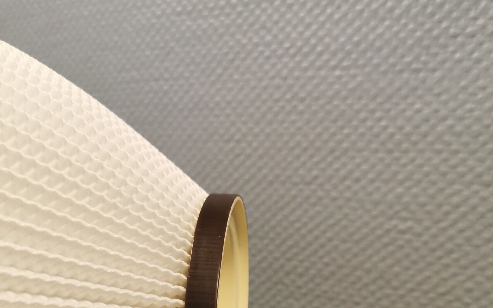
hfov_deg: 50.4
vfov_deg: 29.7
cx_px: 244
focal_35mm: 39
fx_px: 524
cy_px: 332
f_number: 1.6
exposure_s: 1/50
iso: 160
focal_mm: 5.56
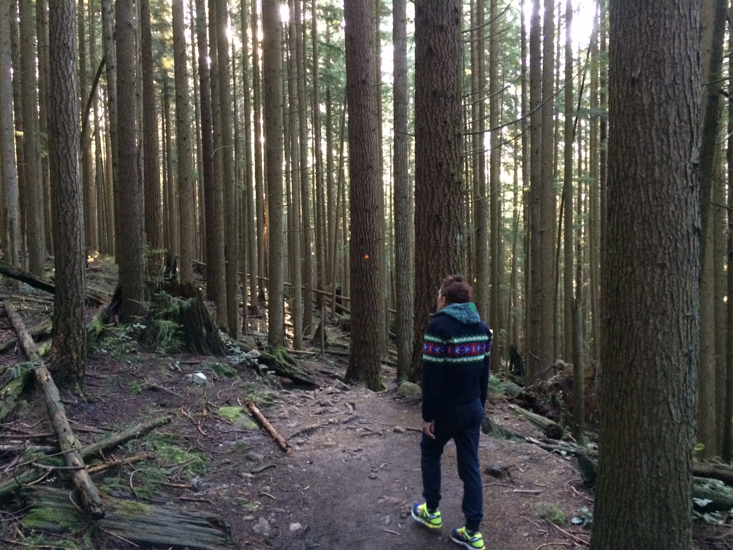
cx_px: 366
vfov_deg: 46.8
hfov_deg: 60.0
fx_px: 635
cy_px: 275
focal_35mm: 30
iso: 320
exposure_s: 1/15
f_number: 2.2
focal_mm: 4.12
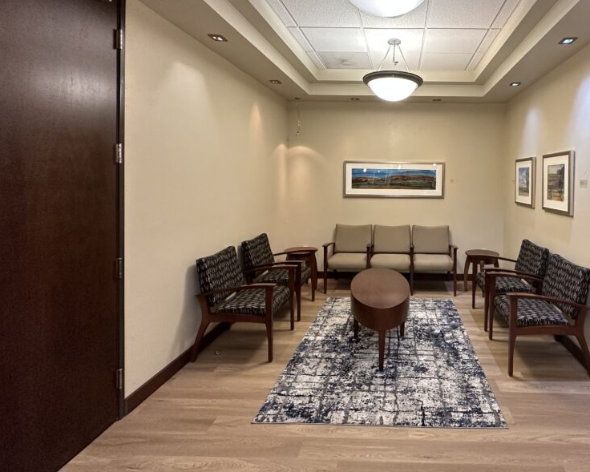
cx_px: 399
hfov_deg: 80.2
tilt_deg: -1.5
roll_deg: -1.2
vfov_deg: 70.0
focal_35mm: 19
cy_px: 184
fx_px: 332
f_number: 2.2
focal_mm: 2.22
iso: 250
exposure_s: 1/60
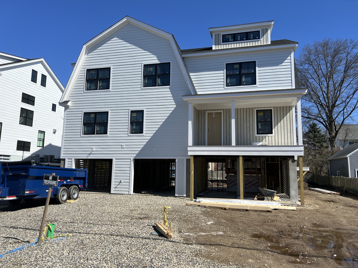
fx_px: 269
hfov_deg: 67.3
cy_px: 134
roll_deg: -1.7
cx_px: 179
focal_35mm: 26
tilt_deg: +6.9
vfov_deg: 53.1
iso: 50
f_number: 1.5
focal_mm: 5.7
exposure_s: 1/4630
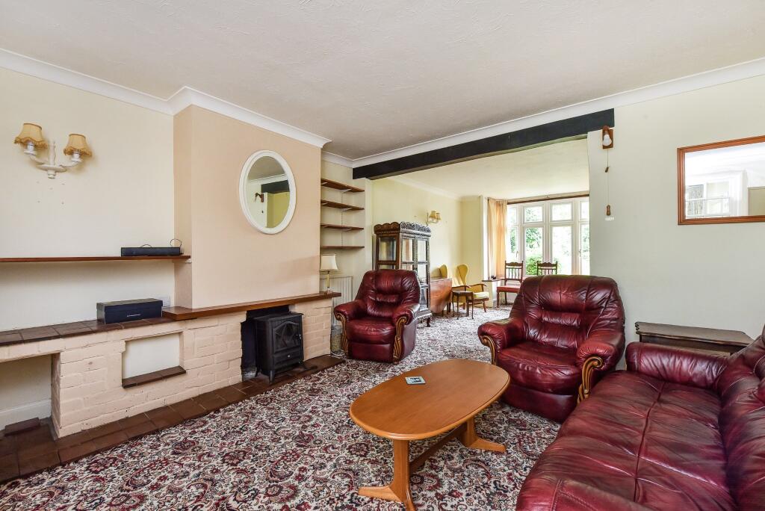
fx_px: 298
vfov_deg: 81.3
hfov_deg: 104.2
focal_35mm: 14
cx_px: 382
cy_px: 256
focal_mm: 14
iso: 640
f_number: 9
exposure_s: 1/6
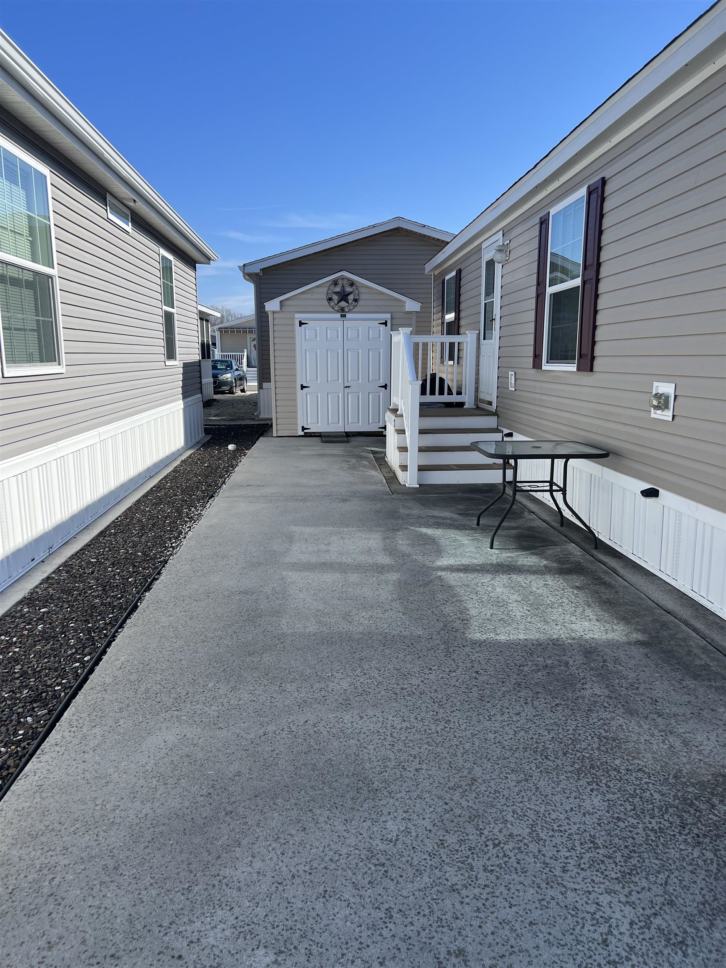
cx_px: 363
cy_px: 484
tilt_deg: -10.7
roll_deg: +0.2
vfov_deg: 67.3
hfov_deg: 53.1
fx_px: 727
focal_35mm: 26
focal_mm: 5.7
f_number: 1.5
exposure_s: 1/3460
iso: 50
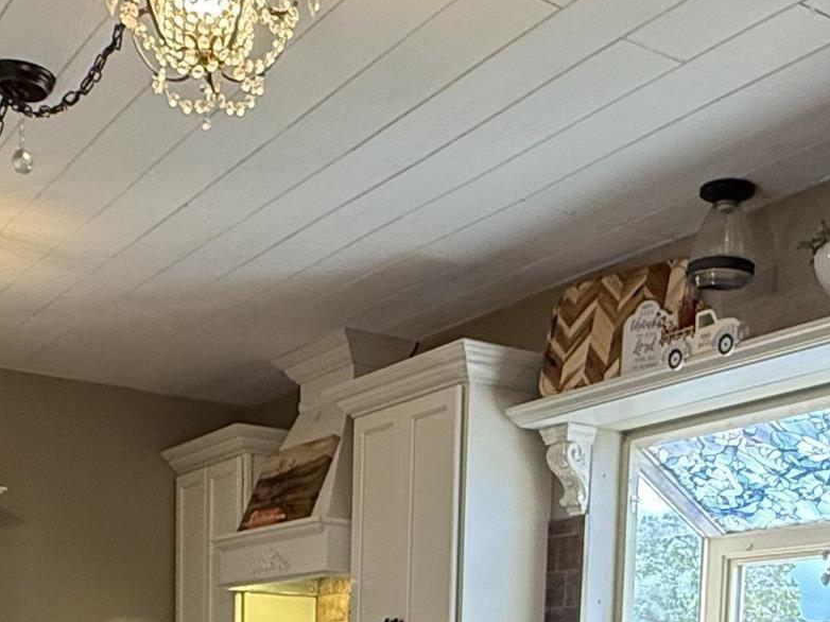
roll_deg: -1.2
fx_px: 1318
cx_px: 423
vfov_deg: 23.1
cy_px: 844
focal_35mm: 55
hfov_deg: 34.9
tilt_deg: -5.7
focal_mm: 2.22
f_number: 2.2
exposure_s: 1/120
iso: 400
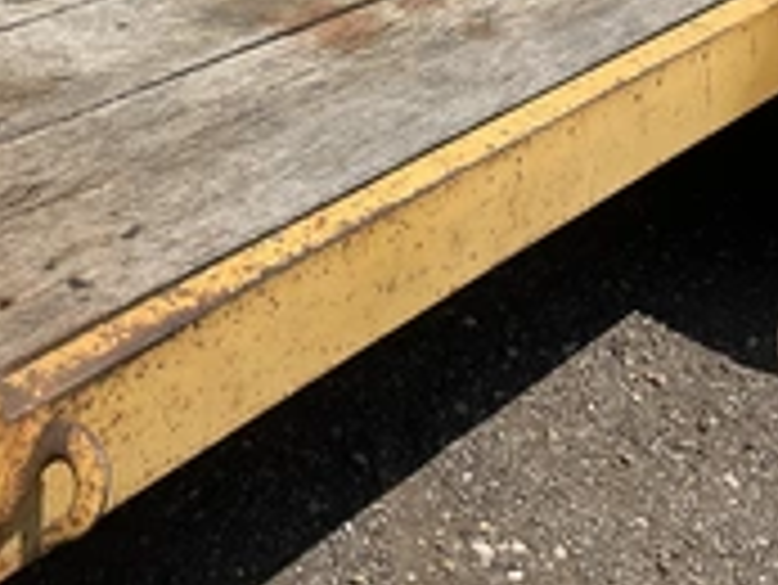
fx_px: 1507
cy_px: 0
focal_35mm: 67
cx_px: 274
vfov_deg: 21.2
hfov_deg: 28.8
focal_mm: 3
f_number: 1.8
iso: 25
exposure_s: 1/2058
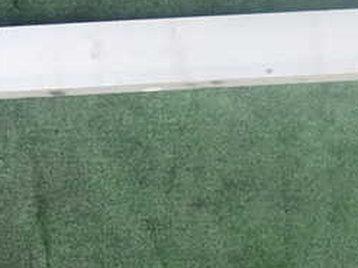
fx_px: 755
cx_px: 222
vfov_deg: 19.7
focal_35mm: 73
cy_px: 17
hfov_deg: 26.6
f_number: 2.3
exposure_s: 1/200
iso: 100
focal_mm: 5.4
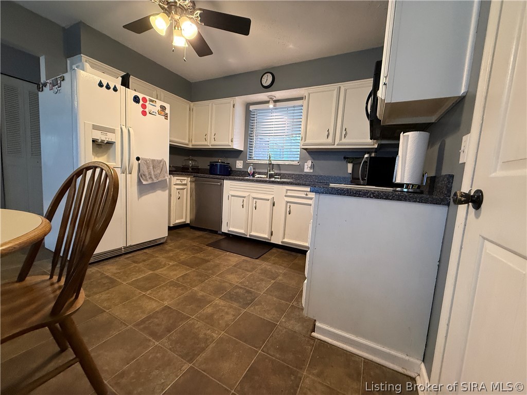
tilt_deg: -3.8
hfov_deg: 102.1
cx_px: 264
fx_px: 213
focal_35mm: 14
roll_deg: -2.7
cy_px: 198
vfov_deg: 85.7
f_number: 2.2
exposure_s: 1/60
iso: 320
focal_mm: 2.22
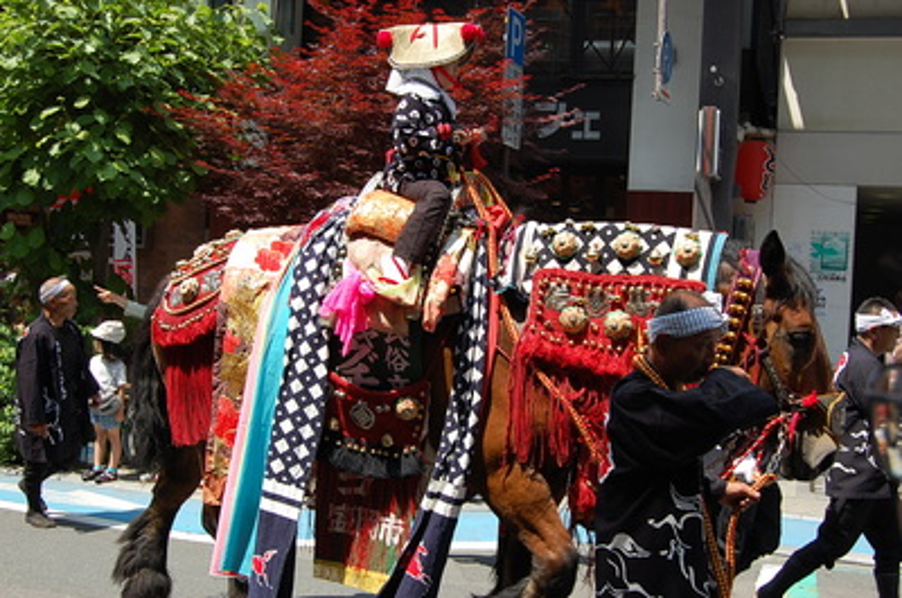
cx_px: 451
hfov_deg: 43.7
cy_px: 299
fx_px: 1125
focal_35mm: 45
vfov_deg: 29.7
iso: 200
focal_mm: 30
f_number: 8
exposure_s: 1/250
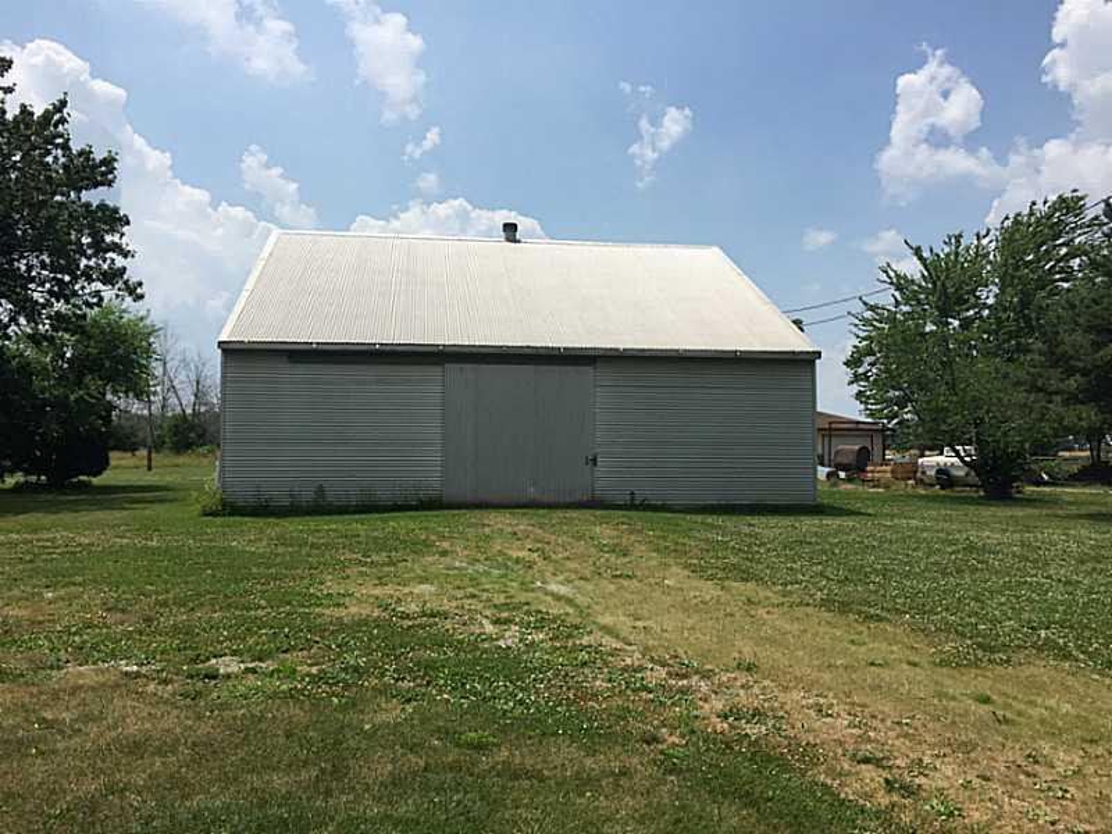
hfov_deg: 61.7
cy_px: 417
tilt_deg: +2.2
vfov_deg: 48.2
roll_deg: -0.8
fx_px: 932
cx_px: 556
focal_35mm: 29
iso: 32
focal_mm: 4.15
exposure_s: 1/3300
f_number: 2.2
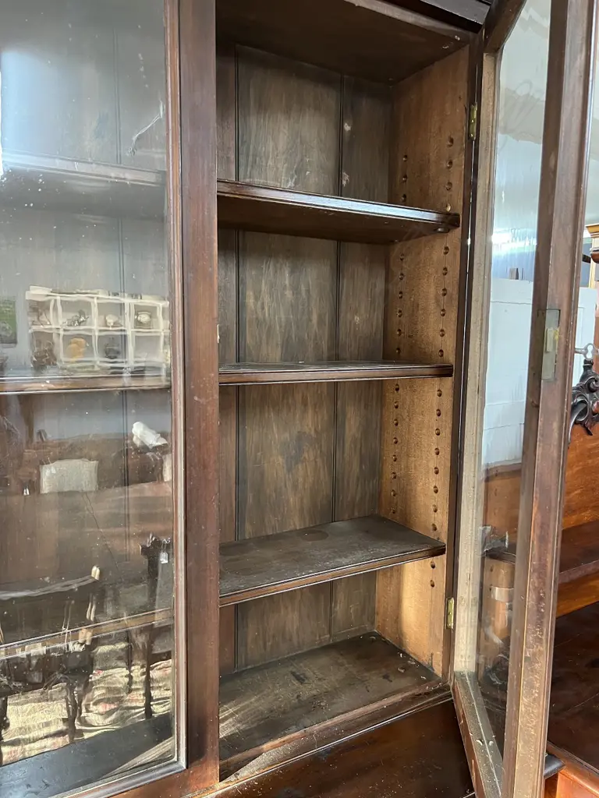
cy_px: 399
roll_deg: -0.6
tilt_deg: -5.0
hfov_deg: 53.1
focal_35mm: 26
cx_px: 300
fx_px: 600
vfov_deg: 67.3
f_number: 1.5
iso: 250
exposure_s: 1/50
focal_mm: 5.7
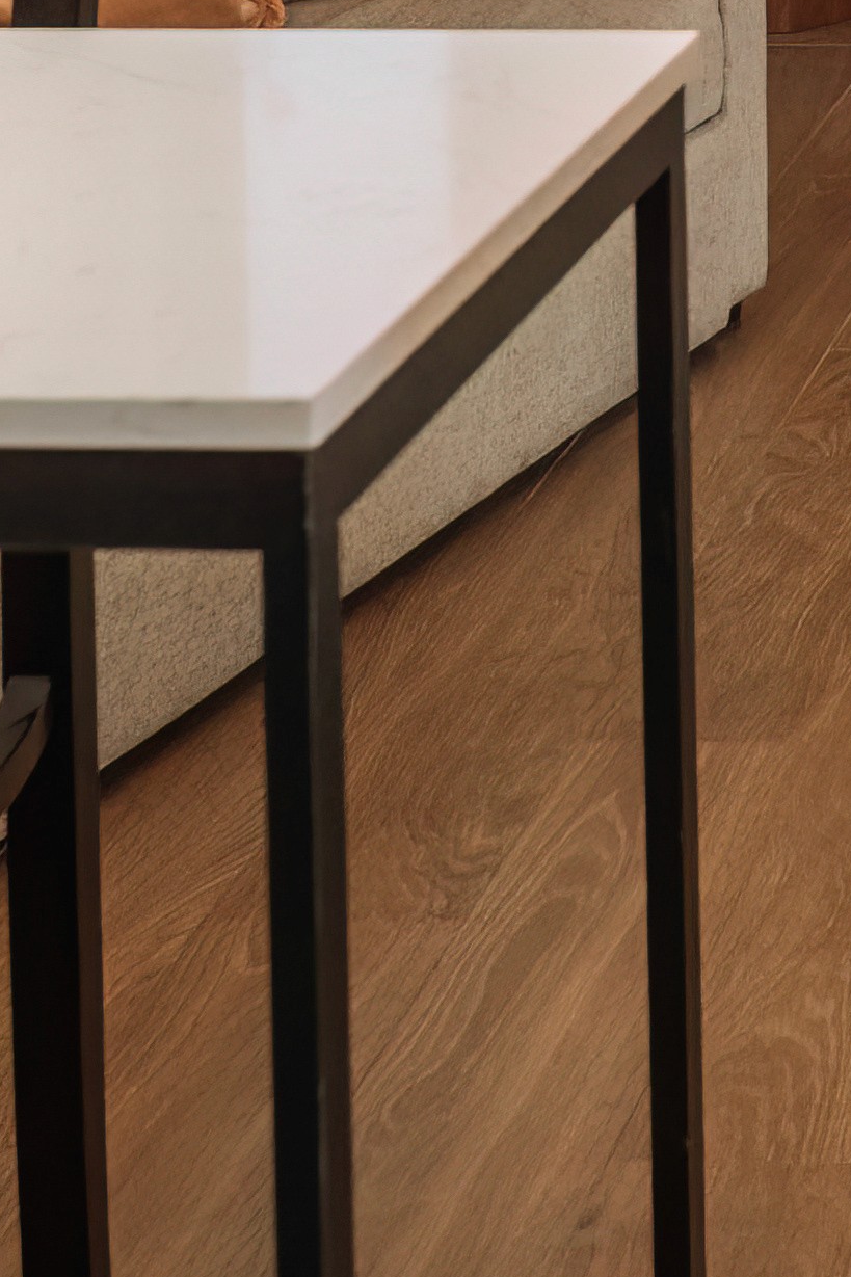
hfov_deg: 9.7
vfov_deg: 13.9
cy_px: -836
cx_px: 1480
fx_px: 4788
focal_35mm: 135
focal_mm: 24
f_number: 5
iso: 1600
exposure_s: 1/125
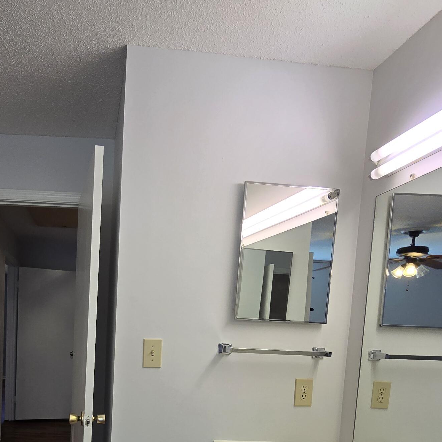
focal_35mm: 26
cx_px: 108
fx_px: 376
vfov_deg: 55.9
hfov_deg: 57.7
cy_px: 363
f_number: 2.2
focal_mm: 2.2
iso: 80
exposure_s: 1/120
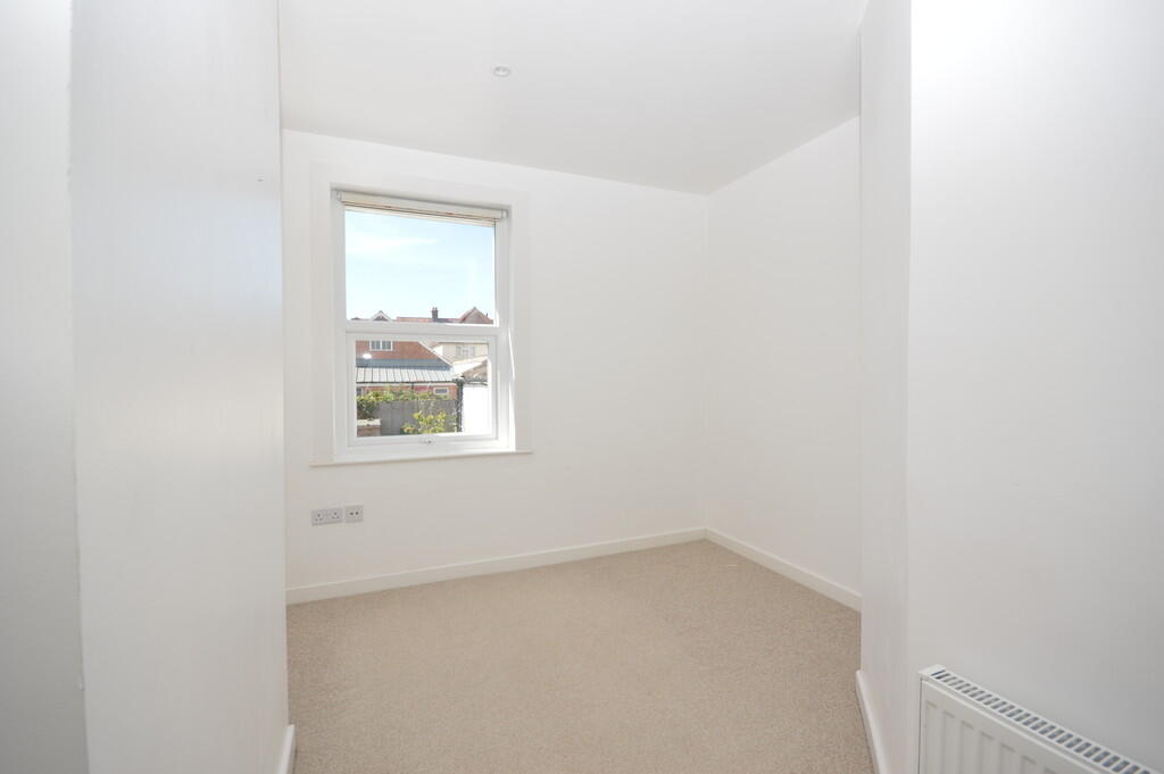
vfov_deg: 77.2
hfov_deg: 100.4
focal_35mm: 15
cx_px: 582
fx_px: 485
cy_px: 387
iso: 140
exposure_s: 1/125
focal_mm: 10
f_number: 5.6
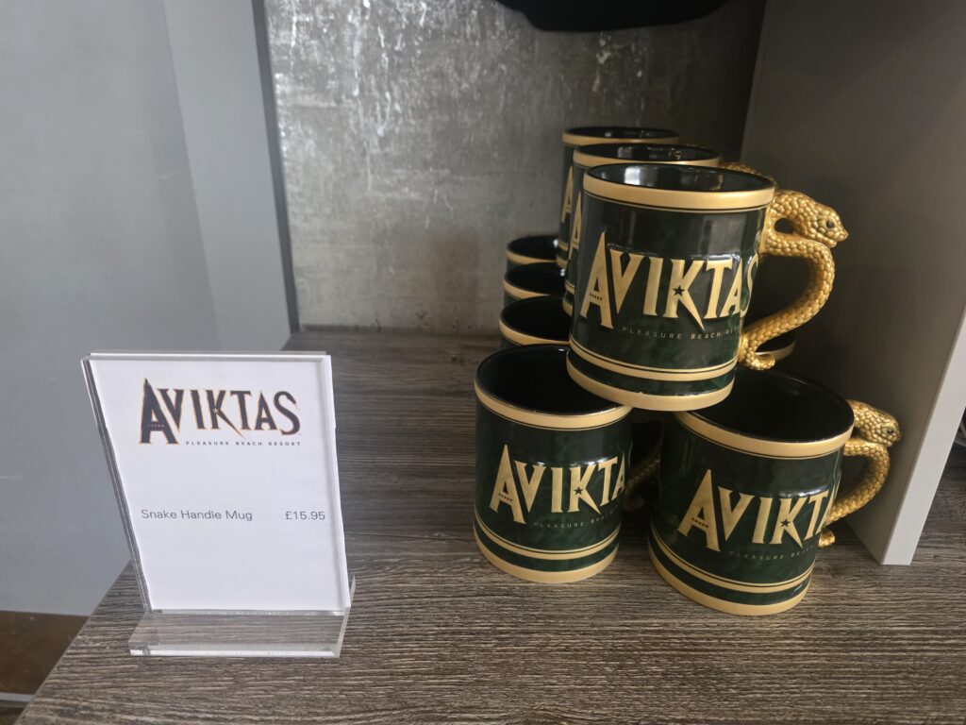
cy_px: 362
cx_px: 483
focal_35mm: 23
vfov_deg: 58.9
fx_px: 642
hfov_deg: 73.9
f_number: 1.7
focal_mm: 6.3
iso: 640
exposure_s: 1/100
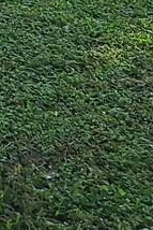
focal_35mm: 179
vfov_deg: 9.6
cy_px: -394
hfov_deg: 6.6
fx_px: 1139
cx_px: -379
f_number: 1.8
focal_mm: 5.54
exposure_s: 1/1385
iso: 40
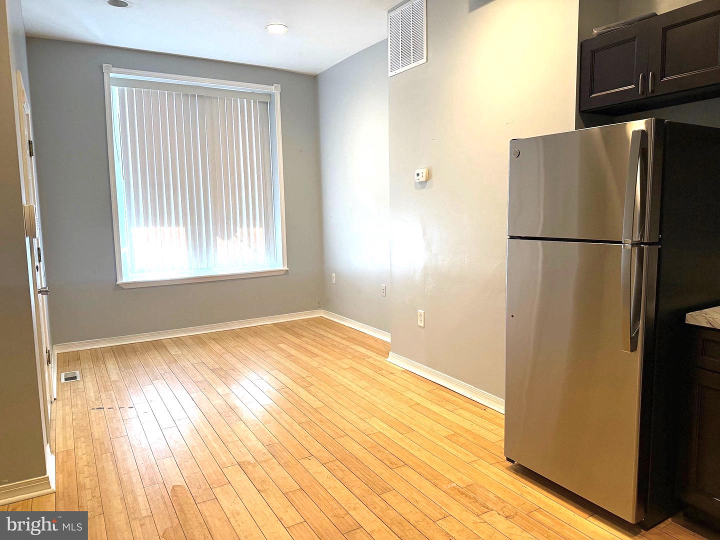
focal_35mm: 24
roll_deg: +1.1
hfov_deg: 71.6
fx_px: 499
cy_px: 270
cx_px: 360
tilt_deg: -6.1
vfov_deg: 56.8
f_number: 1.78
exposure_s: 1/120
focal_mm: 6.76
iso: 320
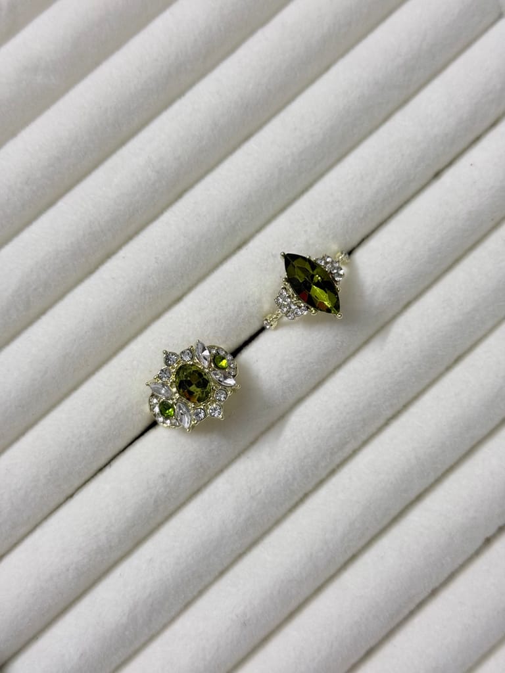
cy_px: 336
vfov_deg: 39.7
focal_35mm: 48
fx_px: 934
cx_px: 252
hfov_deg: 30.3
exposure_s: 1/50
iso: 100
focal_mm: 6.76
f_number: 1.78
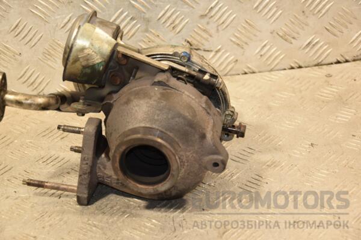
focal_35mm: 93
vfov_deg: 14.7
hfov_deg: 21.9
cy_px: 120
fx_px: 933
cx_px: 180
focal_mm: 62
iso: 800
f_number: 5.3
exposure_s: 1/100
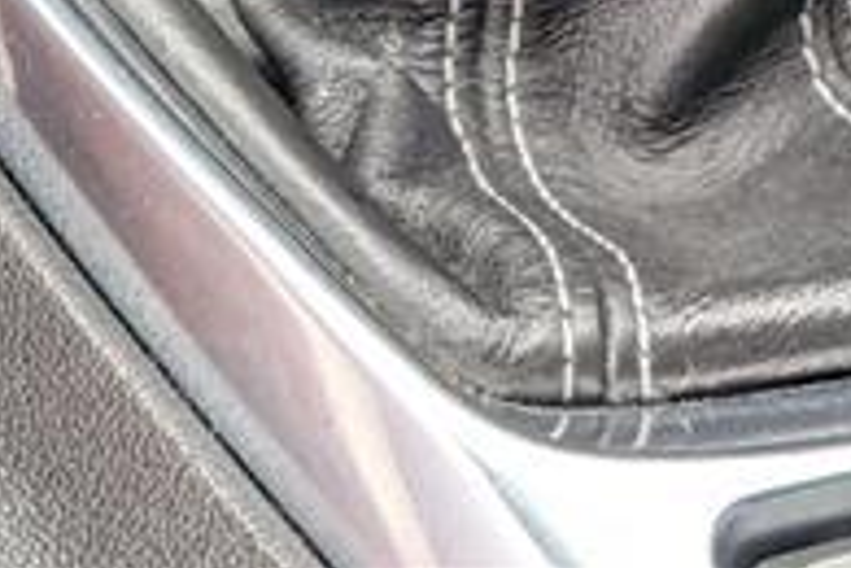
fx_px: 3947
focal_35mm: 167
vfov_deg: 7.9
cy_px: -476
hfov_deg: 12.3
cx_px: 668
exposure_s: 1/667
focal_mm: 6.9
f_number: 1.68
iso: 222
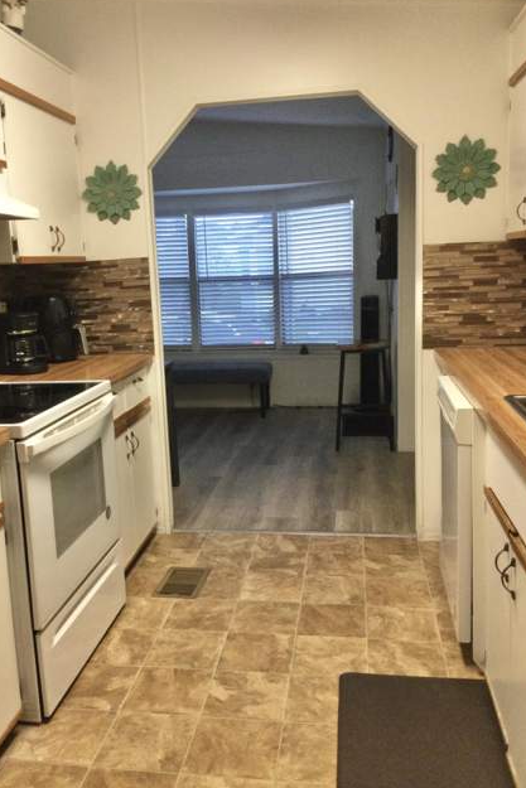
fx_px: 723
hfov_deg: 39.9
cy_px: 386
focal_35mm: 33
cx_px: 237
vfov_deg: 57.2
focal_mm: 3.3
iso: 125
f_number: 2.4
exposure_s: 1/30
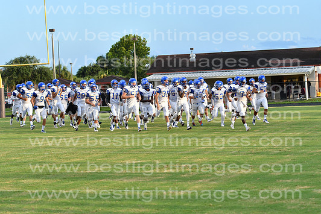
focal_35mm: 123
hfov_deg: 16.7
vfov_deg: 11.2
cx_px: 165
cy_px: 102
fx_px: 1093
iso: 400
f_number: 4
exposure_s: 1/1250
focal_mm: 75
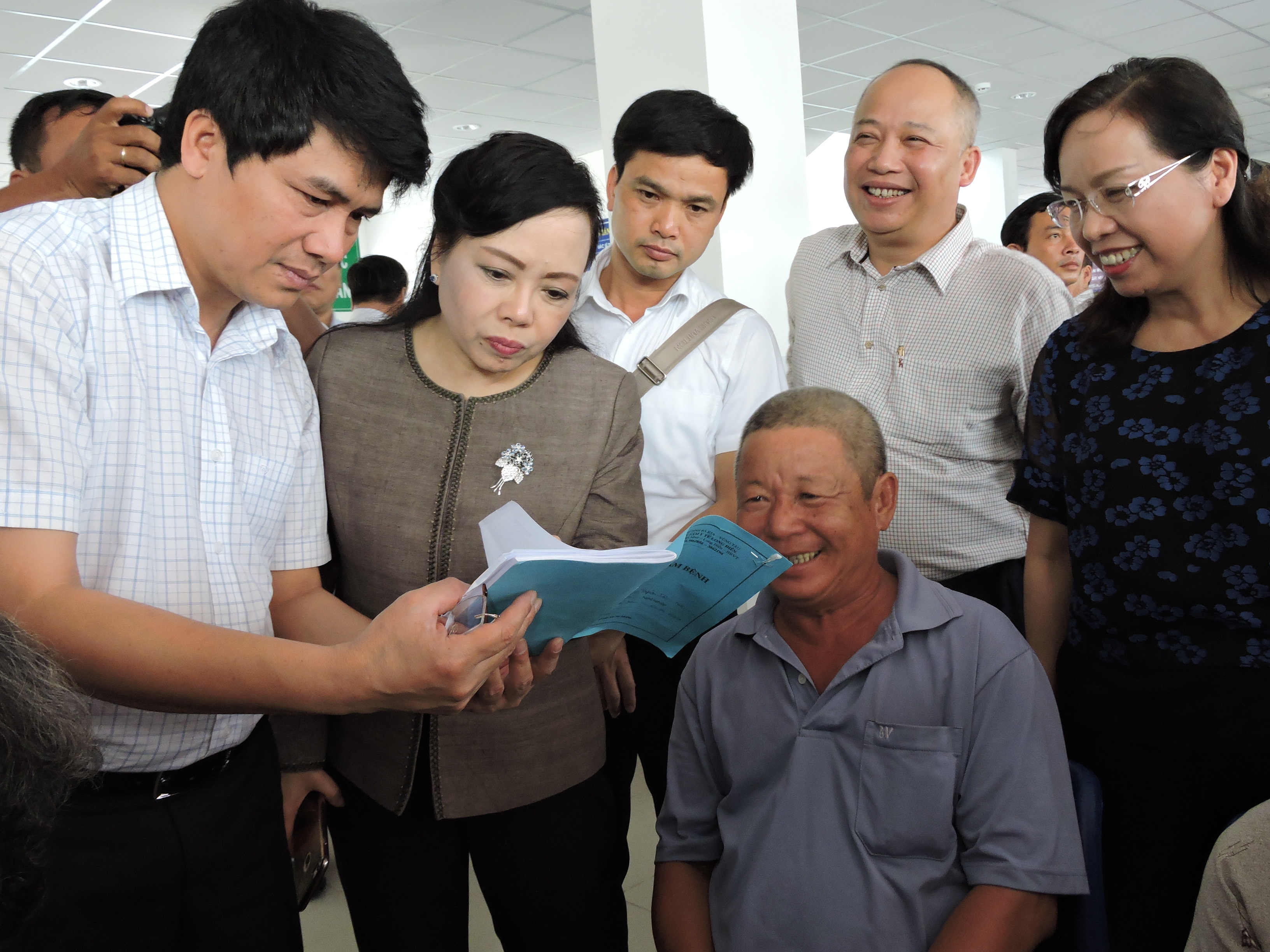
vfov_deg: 46.8
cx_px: 635
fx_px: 1101
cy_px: 476
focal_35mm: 30
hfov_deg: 60.0
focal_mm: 5.4
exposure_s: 1/30
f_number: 3.5
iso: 400
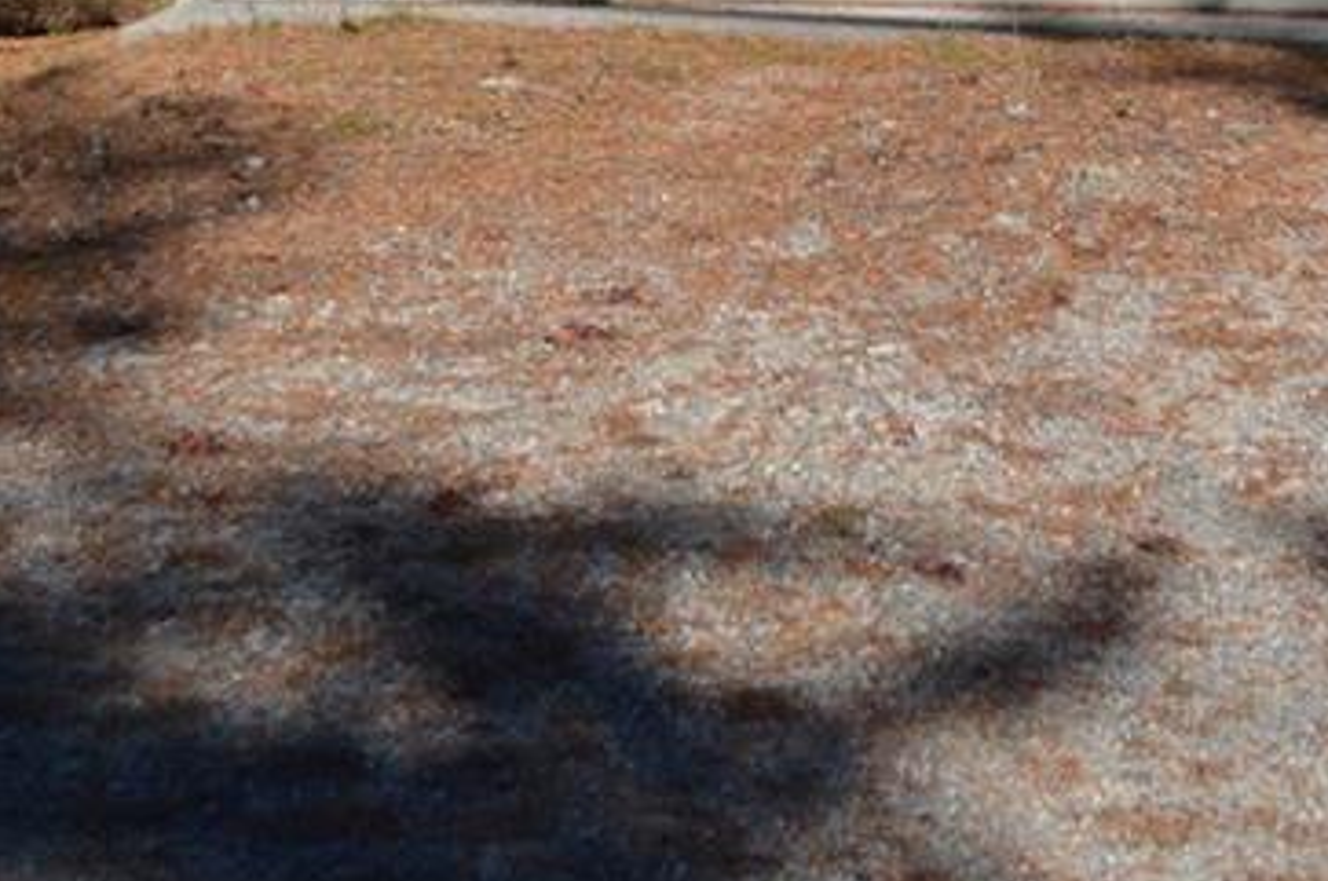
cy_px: -300
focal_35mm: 110
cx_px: 1101
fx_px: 4052
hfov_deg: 18.4
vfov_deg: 12.0
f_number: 4.2
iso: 100
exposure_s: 1/800
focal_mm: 26
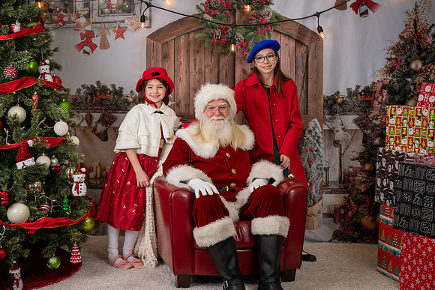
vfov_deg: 23.9
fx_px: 687
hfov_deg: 35.1
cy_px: 134
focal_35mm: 57
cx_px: 194
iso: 100
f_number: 9
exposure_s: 1/100
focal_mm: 50
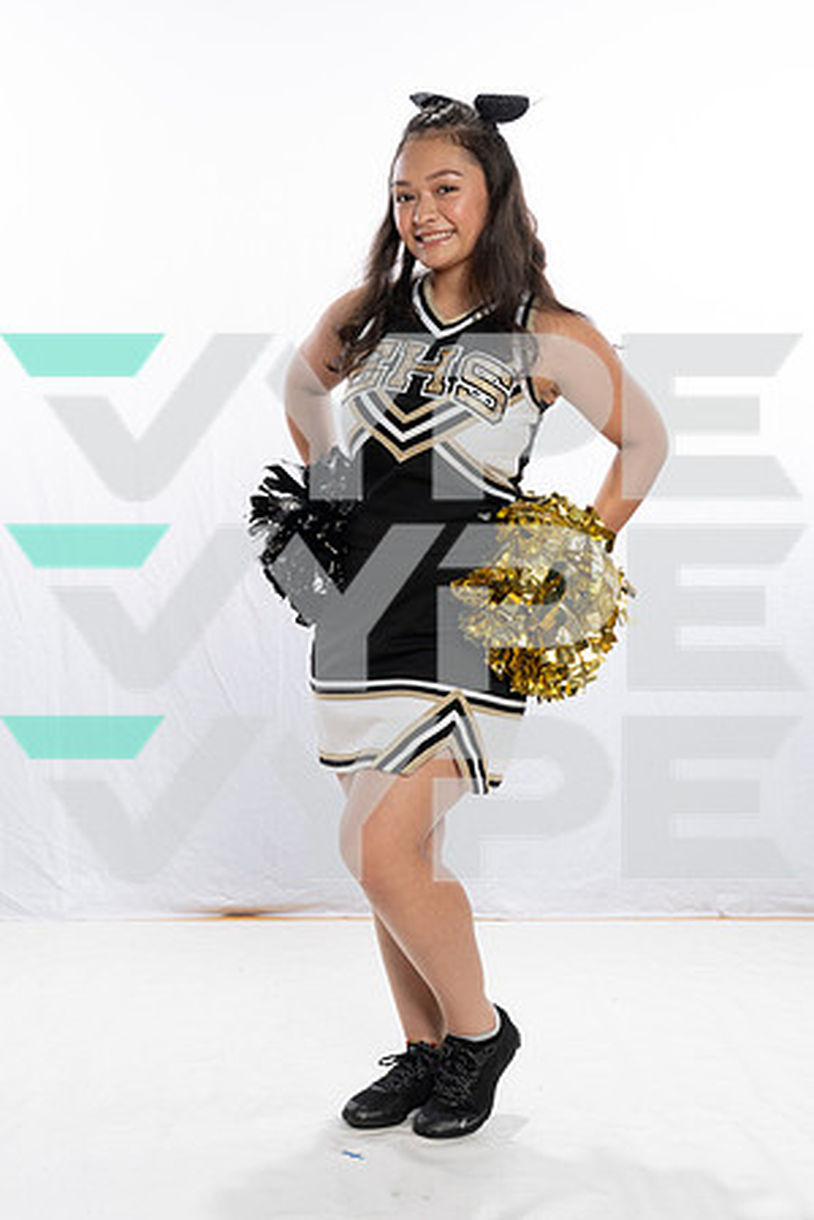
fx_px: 1797
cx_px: 407
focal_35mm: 53
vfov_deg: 37.5
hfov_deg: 25.5
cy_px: 610
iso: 1250
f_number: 10
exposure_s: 1/250
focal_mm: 53
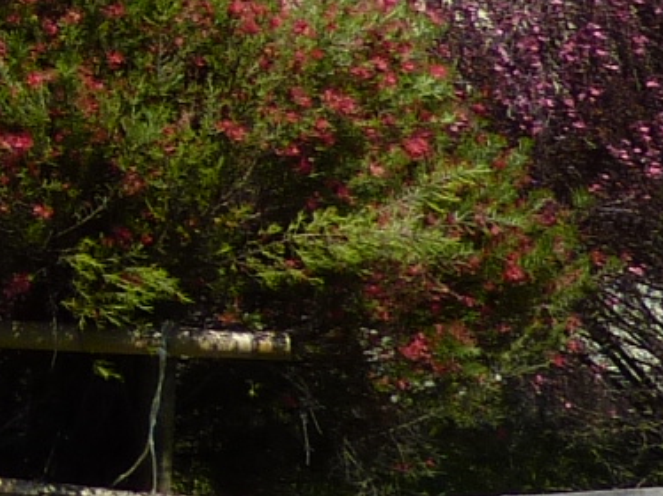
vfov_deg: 10.0
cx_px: -909
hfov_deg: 11.8
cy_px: -510
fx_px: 2622
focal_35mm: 137
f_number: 4.5
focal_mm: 4.1
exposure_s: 1/400
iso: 80
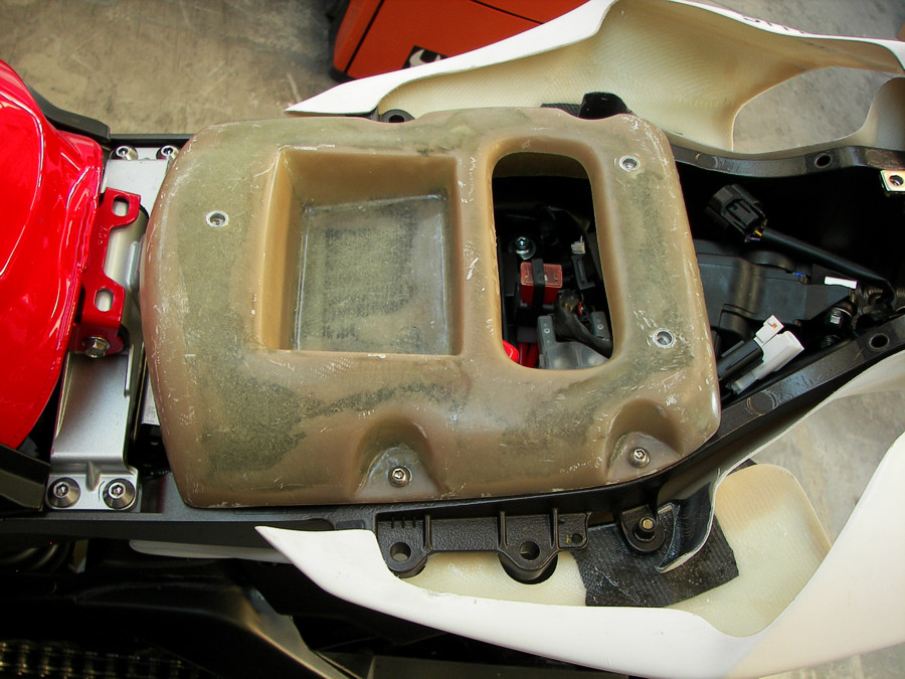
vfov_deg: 39.7
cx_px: 452
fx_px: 941
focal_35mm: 36
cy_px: 340
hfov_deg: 51.4
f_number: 2.8
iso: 50
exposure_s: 1/15
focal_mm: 6
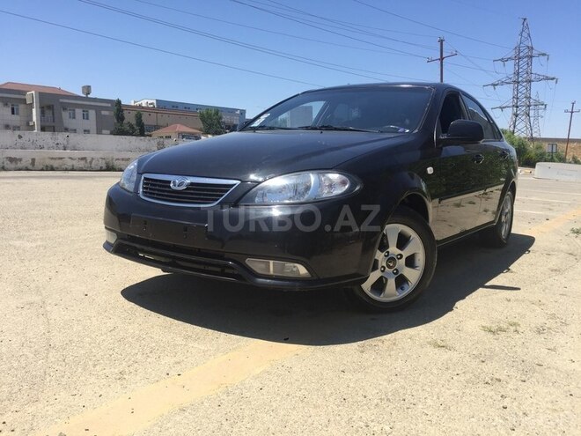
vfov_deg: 48.2
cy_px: 218
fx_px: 487
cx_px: 290
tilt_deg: -7.7
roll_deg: +0.4
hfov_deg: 61.7
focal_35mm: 29
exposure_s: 1/1799
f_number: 2.2
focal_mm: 4.15
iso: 32
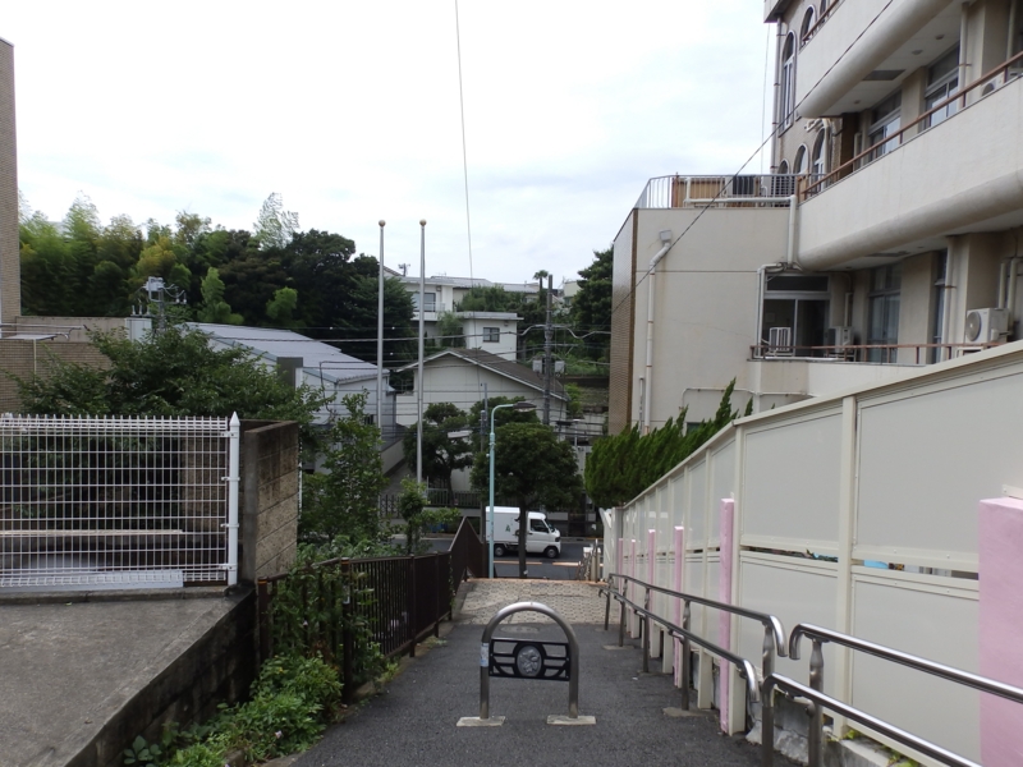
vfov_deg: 61.1
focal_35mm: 22
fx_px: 650
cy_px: 384
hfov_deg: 76.4
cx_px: 512
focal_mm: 4
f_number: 4.5
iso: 80
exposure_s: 1/500
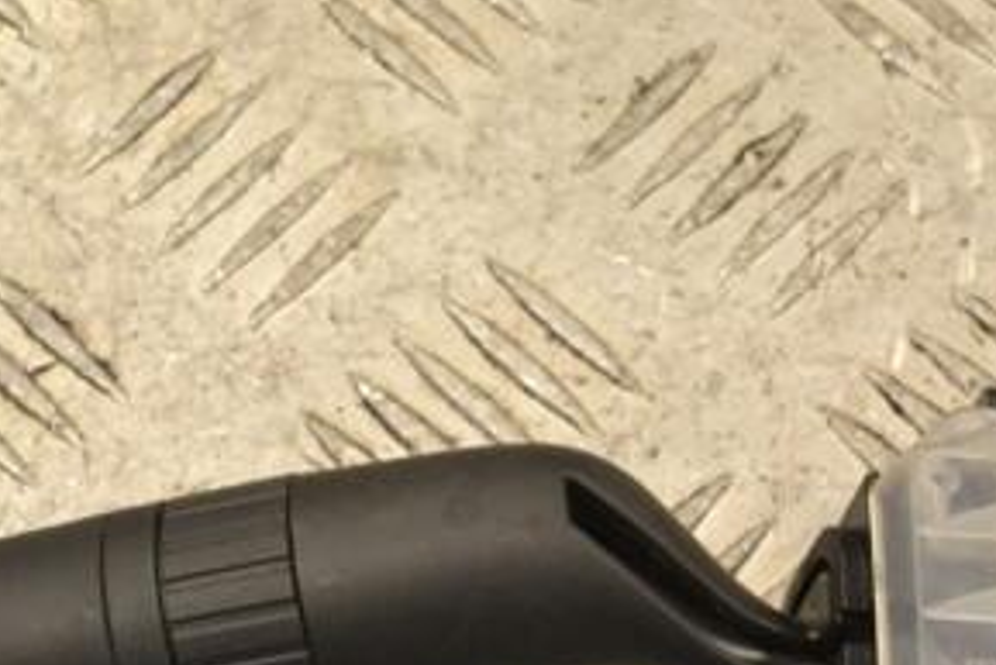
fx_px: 4734
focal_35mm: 171
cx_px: 565
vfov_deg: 8.0
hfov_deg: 12.0
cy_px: 624
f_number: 9
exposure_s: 1/320
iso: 3200
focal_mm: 55
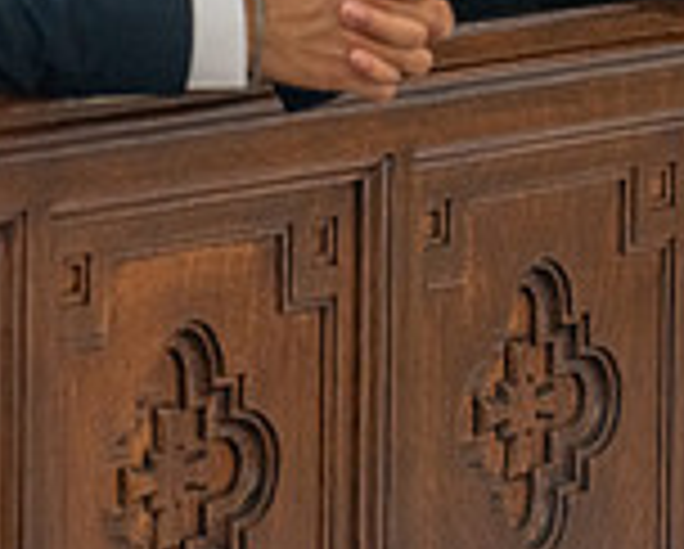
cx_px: 346
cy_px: -281
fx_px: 11250
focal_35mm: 555
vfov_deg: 2.8
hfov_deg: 3.5
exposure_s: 1/100
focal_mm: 155
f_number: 2.8
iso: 1000
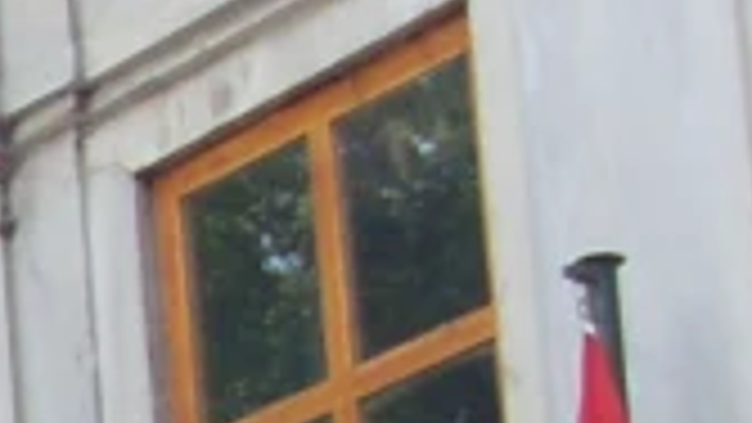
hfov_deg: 6.8
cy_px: 1593
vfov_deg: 3.9
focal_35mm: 298
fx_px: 5943
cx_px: -1144
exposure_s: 1/180
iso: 80
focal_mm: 6.3
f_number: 3
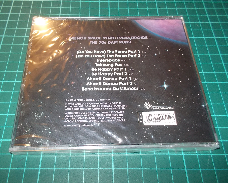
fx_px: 209
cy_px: 90
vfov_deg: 47.1
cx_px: 103
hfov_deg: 57.1
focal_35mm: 31
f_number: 3.3
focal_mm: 4.1
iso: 200
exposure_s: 1/30
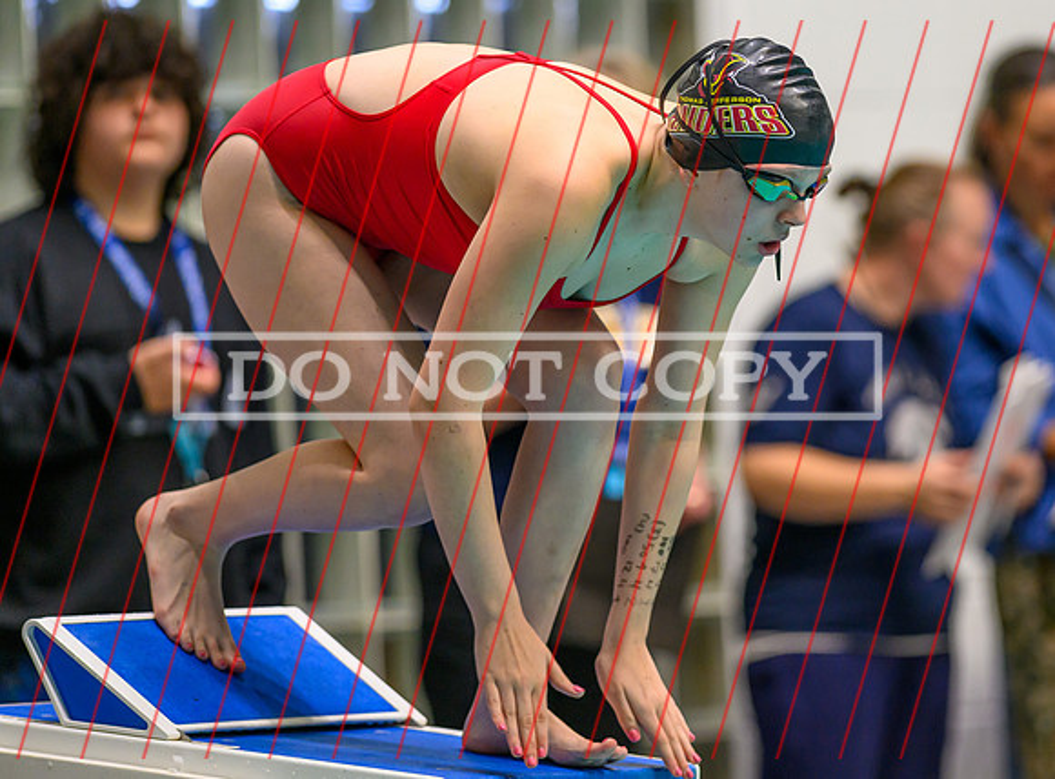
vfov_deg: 3.8
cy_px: 327
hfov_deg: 5.1
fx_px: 11765
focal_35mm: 388
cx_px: 684
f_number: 2.8
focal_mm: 300
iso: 2500
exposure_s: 1/1000
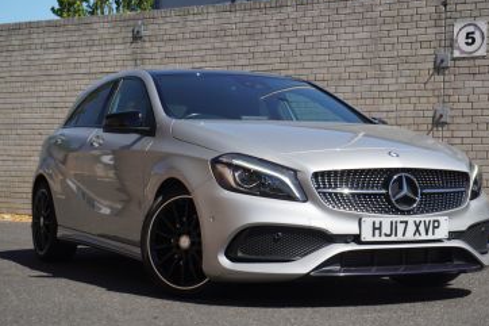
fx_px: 1012
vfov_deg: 18.3
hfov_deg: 27.2
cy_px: 164
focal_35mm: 75
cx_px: 259
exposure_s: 1/200
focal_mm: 45
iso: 100
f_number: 6.3
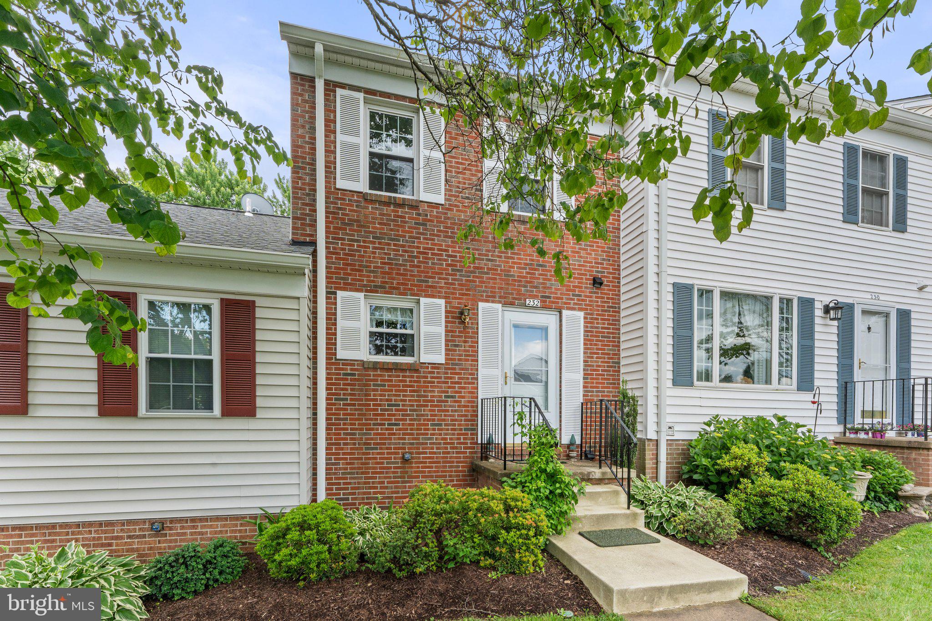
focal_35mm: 14
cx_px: 466
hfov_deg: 104.3
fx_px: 362
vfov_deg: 81.2
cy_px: 310
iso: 250
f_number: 13
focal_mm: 14
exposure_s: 1/80
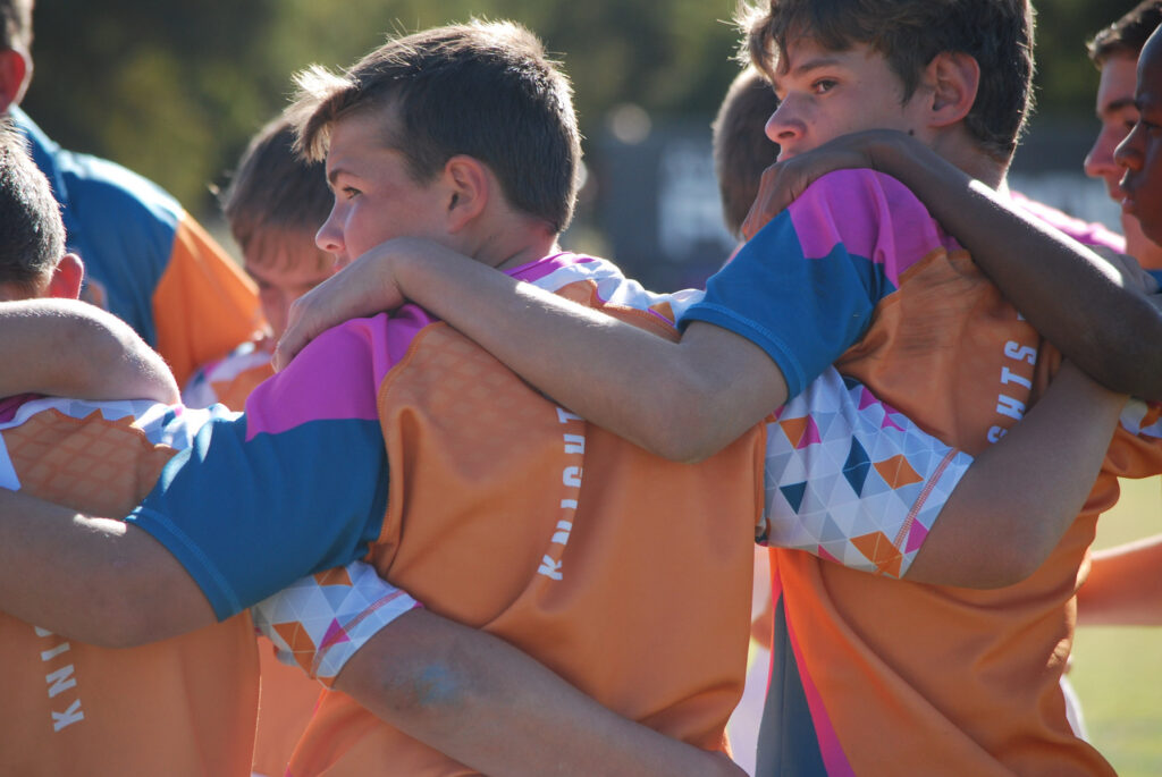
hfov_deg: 8.1
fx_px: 8239
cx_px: 581
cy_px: 388
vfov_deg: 5.4
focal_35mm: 255
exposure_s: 1/500
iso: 280
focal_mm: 170
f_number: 5
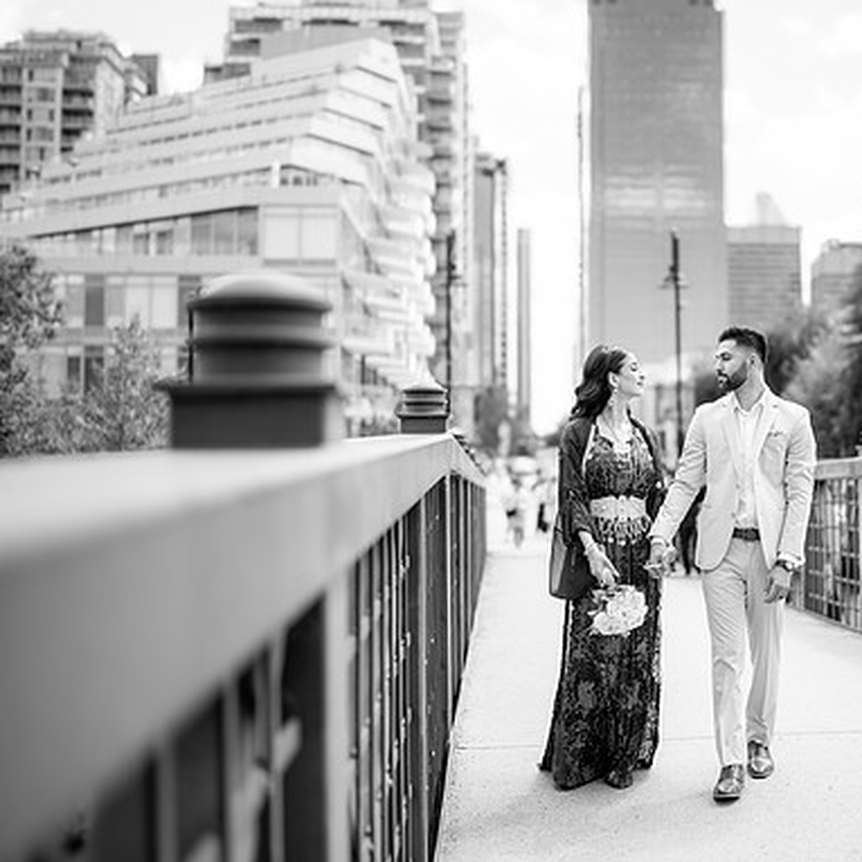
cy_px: 429
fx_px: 1268
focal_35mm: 45
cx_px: 648
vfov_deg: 37.6
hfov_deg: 36.7
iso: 125
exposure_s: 1/4000
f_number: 1.2
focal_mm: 35
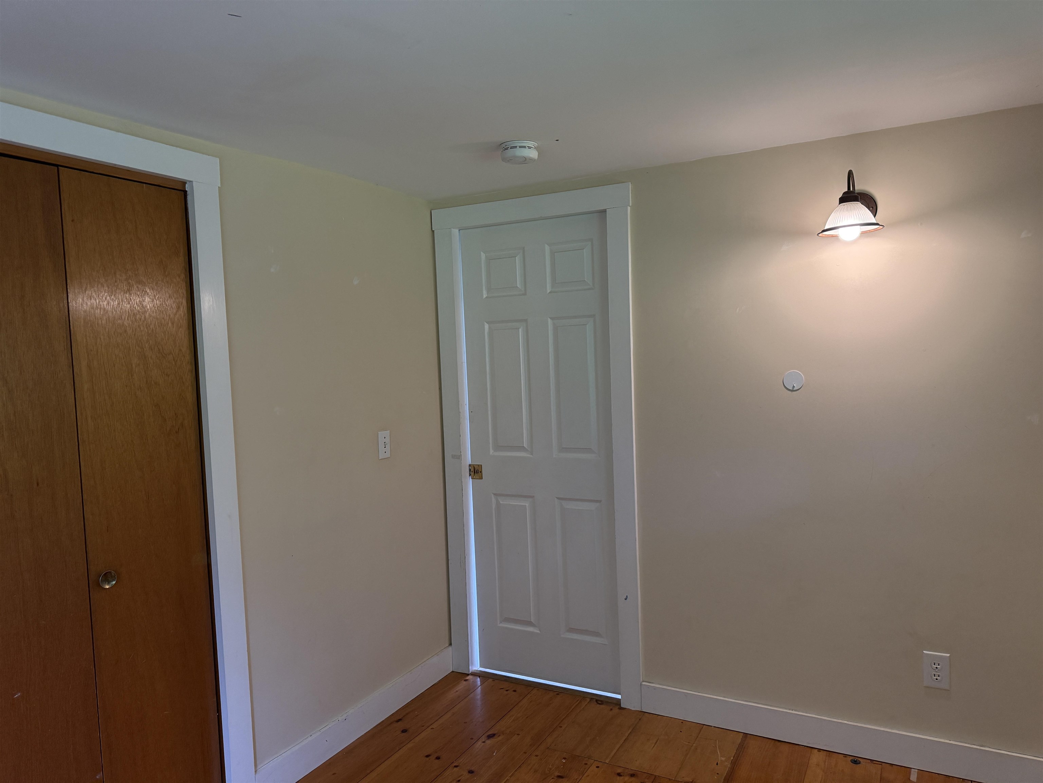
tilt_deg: -2.9
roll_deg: +1.9
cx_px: 522
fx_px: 723
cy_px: 392
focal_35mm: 24
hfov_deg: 71.6
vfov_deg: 56.8
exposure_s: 1/120
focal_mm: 6.76
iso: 320
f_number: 1.78
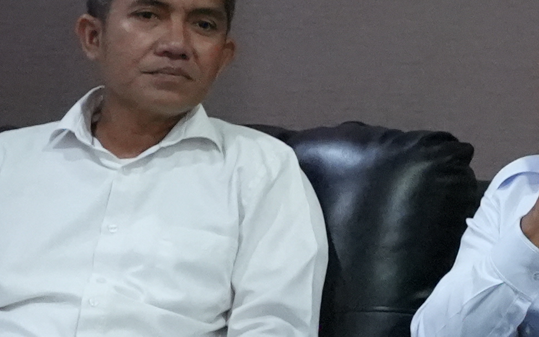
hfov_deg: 5.0
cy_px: 107
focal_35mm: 396
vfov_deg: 3.3
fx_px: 5818
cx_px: 1808
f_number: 4
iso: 8000
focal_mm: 54
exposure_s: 1/160
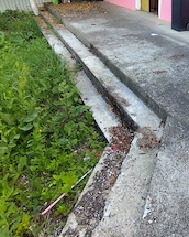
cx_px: 159
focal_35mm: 29
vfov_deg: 59.3
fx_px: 203
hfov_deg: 46.5
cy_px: 82
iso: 64
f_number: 2.2
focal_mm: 1.65
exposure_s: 1/50
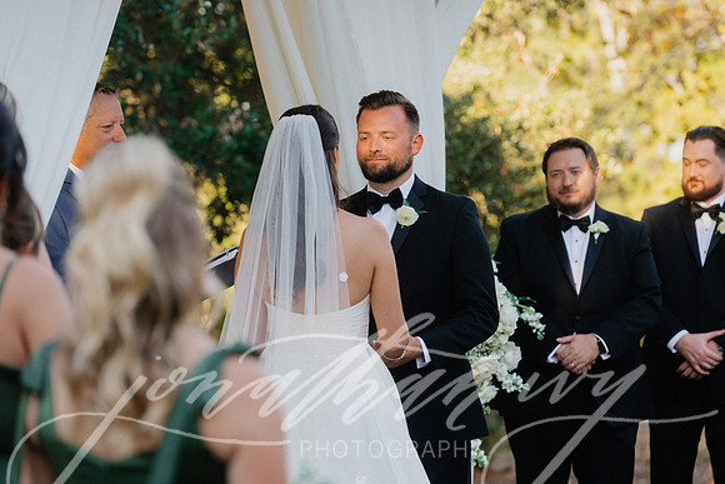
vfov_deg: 8.6
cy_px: 242
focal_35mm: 160
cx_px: 362
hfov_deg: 12.8
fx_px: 3223
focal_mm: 160
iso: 200
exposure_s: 1/250
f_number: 4
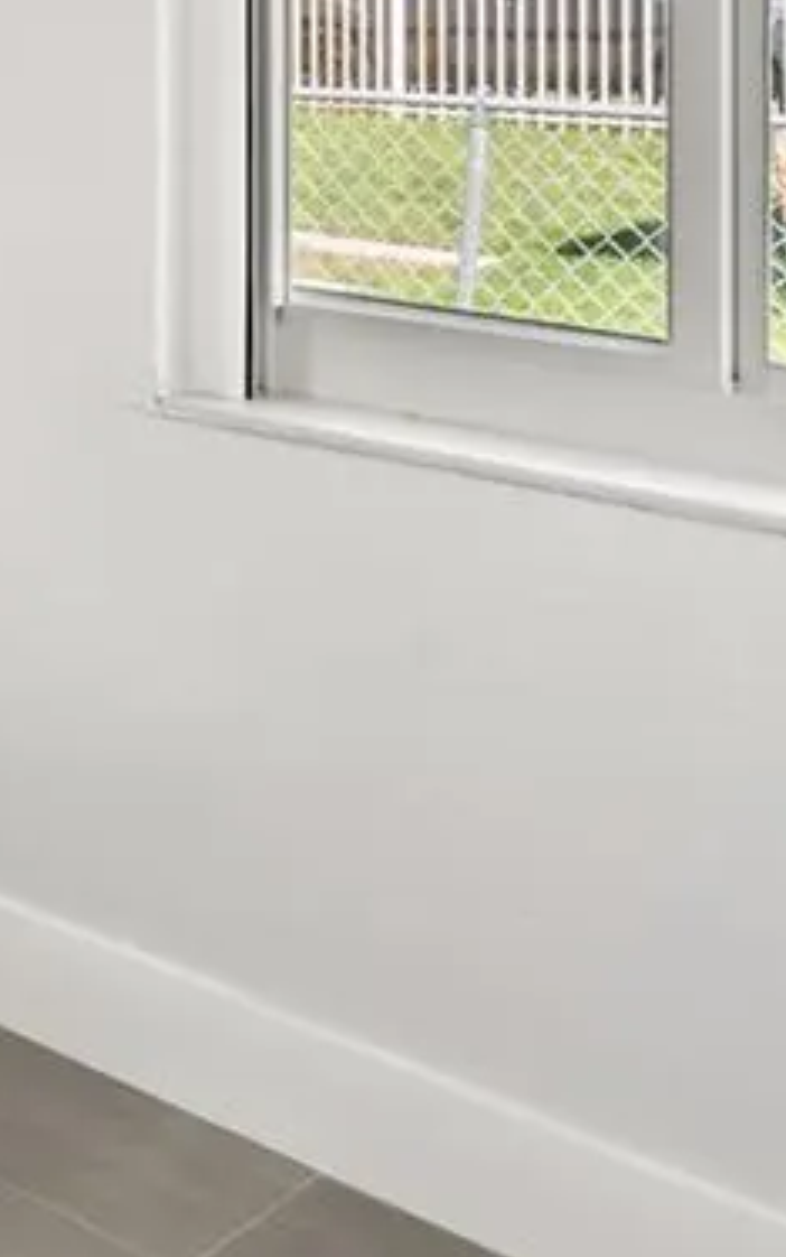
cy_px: -67
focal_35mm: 61
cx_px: -917
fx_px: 2089
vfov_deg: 30.5
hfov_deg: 15.5
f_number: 11
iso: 250
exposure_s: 1/8
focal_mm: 14
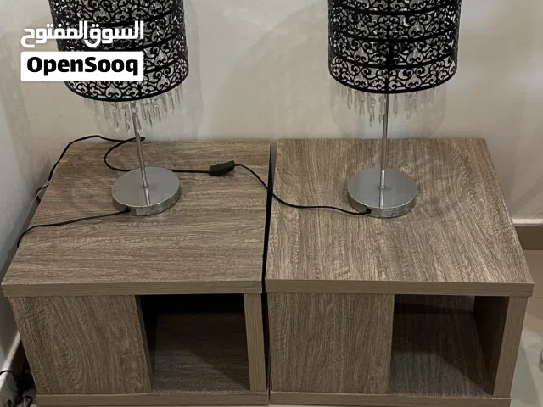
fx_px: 376
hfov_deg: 71.6
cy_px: 204
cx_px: 272
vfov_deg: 56.8
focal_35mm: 24
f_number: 1.78
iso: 320
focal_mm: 6.86
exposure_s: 1/60
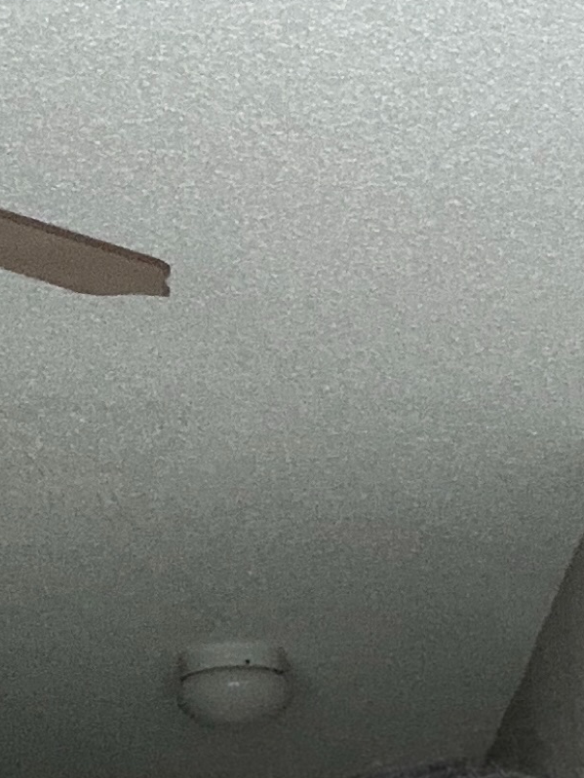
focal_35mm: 116
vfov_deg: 15.1
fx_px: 2610
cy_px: 1310
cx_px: 548
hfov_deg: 12.6
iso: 50
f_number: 1.9
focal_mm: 2.69
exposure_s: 1/121
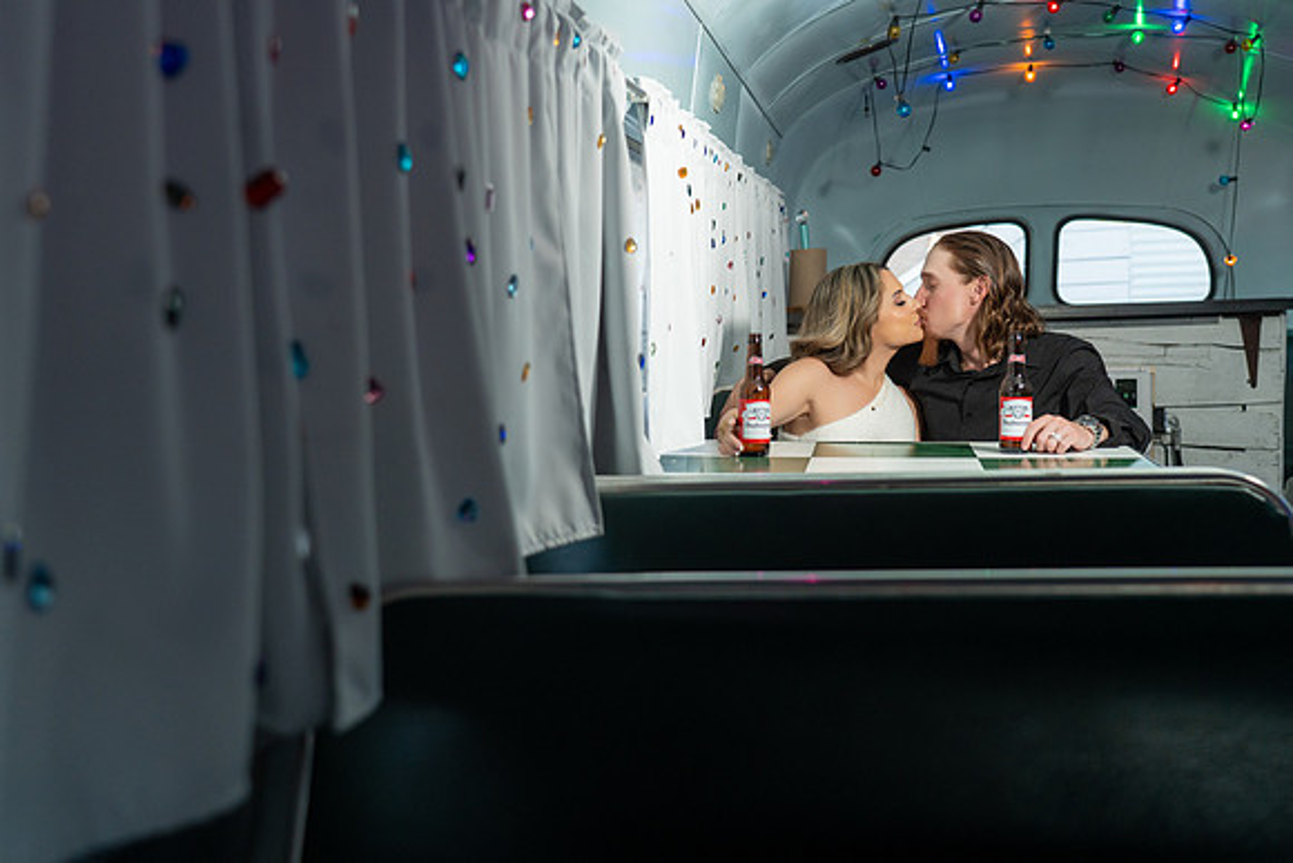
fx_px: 1581
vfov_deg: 30.5
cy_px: 432
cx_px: 646
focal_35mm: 44
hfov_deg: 44.5
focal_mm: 44
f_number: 4
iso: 500
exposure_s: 1/200
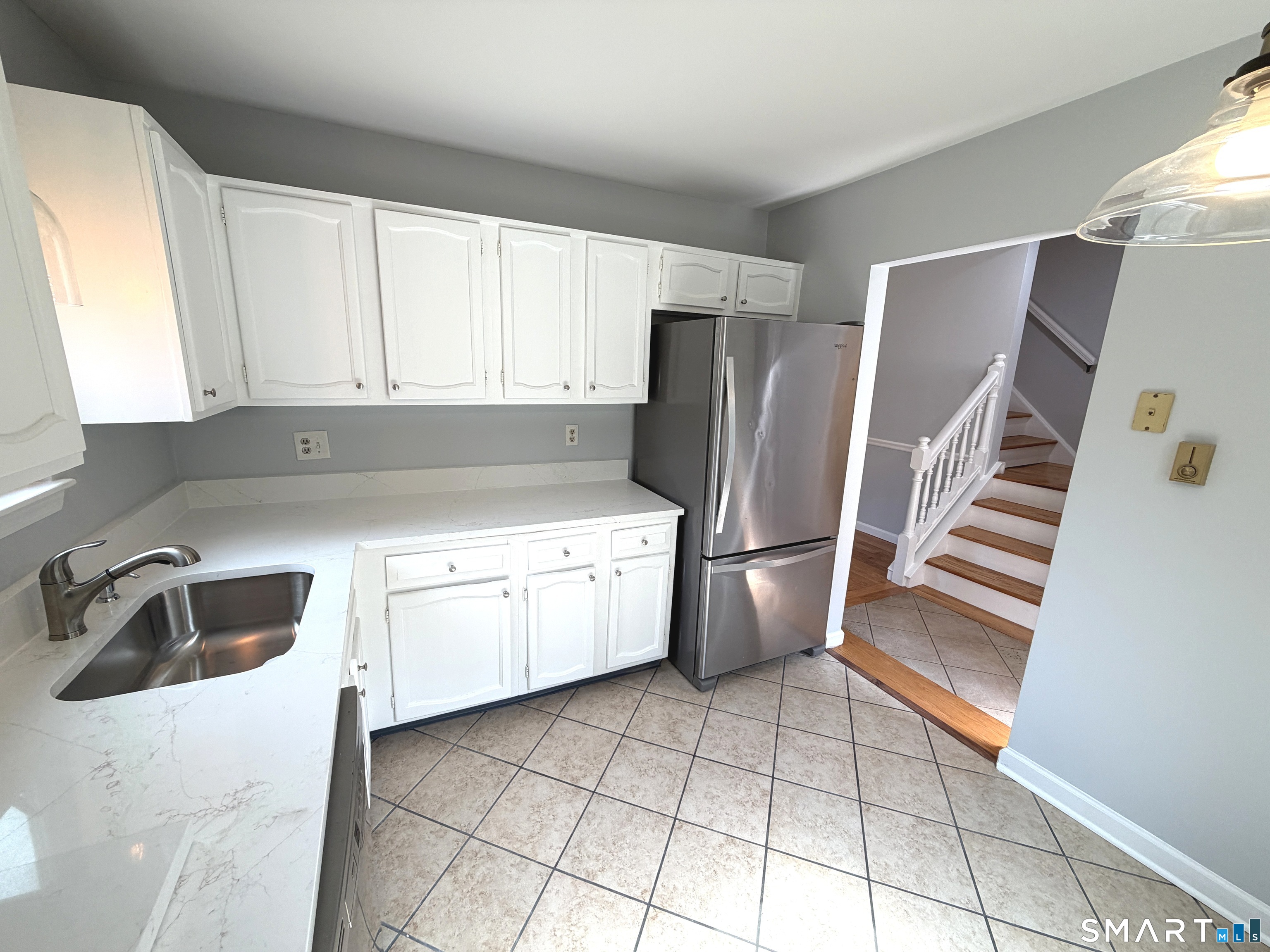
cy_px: 476
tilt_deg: -13.1
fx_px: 514
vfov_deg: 85.7
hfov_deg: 102.1
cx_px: 635
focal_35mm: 14
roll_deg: -1.5
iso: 80
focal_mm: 2.22
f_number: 2.2
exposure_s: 1/120
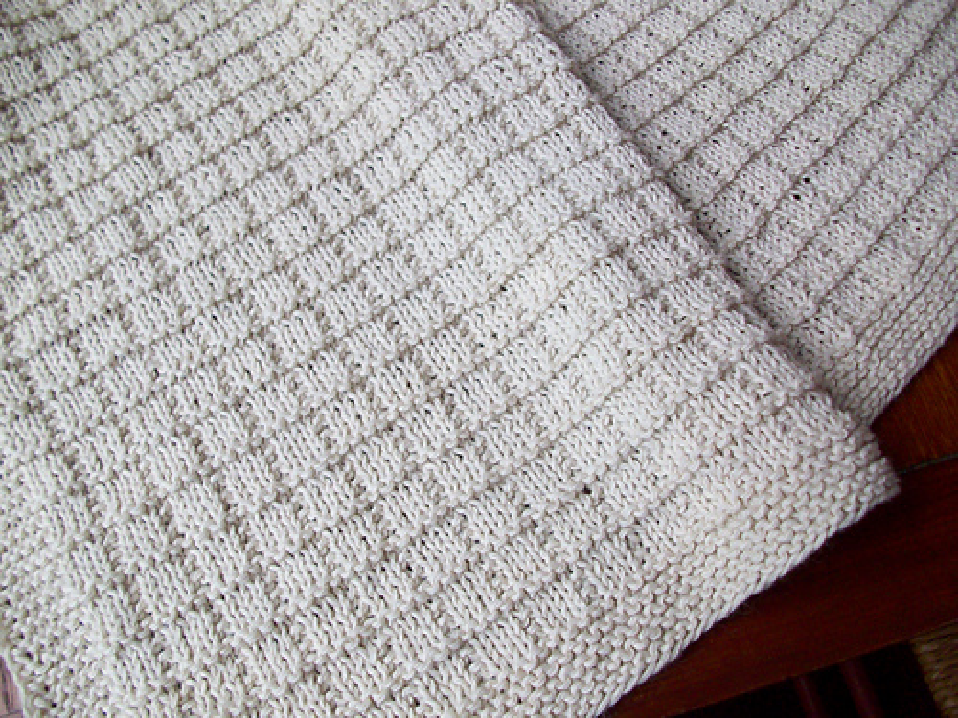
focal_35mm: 34
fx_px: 941
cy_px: 359
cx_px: 479
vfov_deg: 41.8
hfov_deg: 54.0
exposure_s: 1/60
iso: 121
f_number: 2.8
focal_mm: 5.7
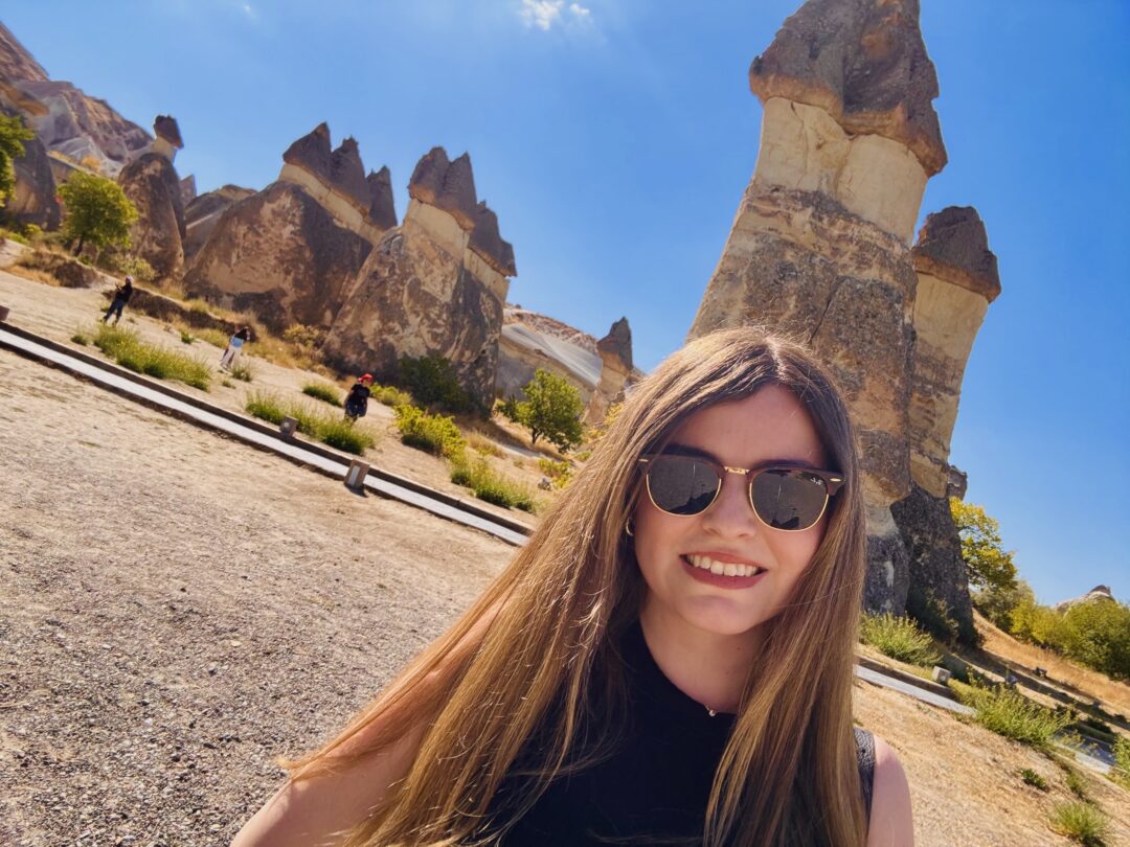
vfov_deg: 58.9
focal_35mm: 23
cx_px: 565
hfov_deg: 73.9
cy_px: 424
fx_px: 751
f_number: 1.9
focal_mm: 2.69
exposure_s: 1/730
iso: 25
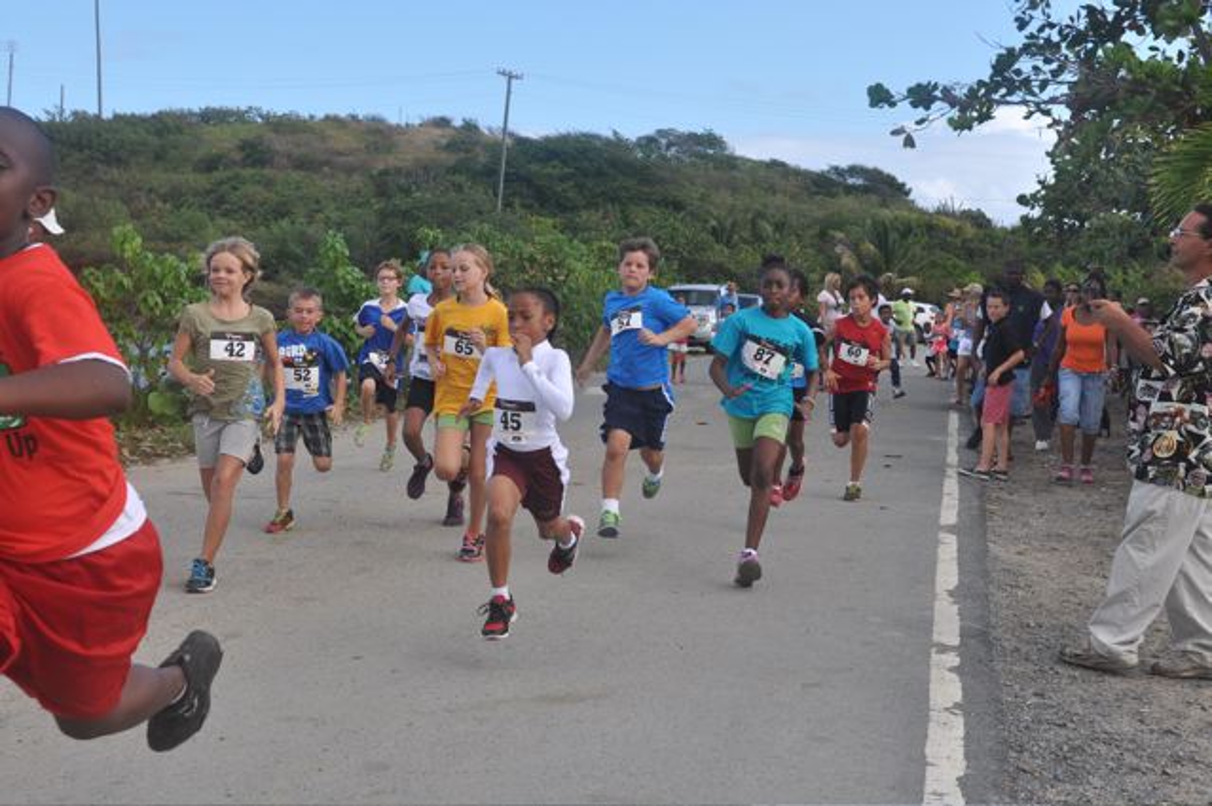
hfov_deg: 37.9
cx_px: 606
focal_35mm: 52
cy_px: 403
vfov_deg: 25.7
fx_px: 1766
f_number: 6.3
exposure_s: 1/1250
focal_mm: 35
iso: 500
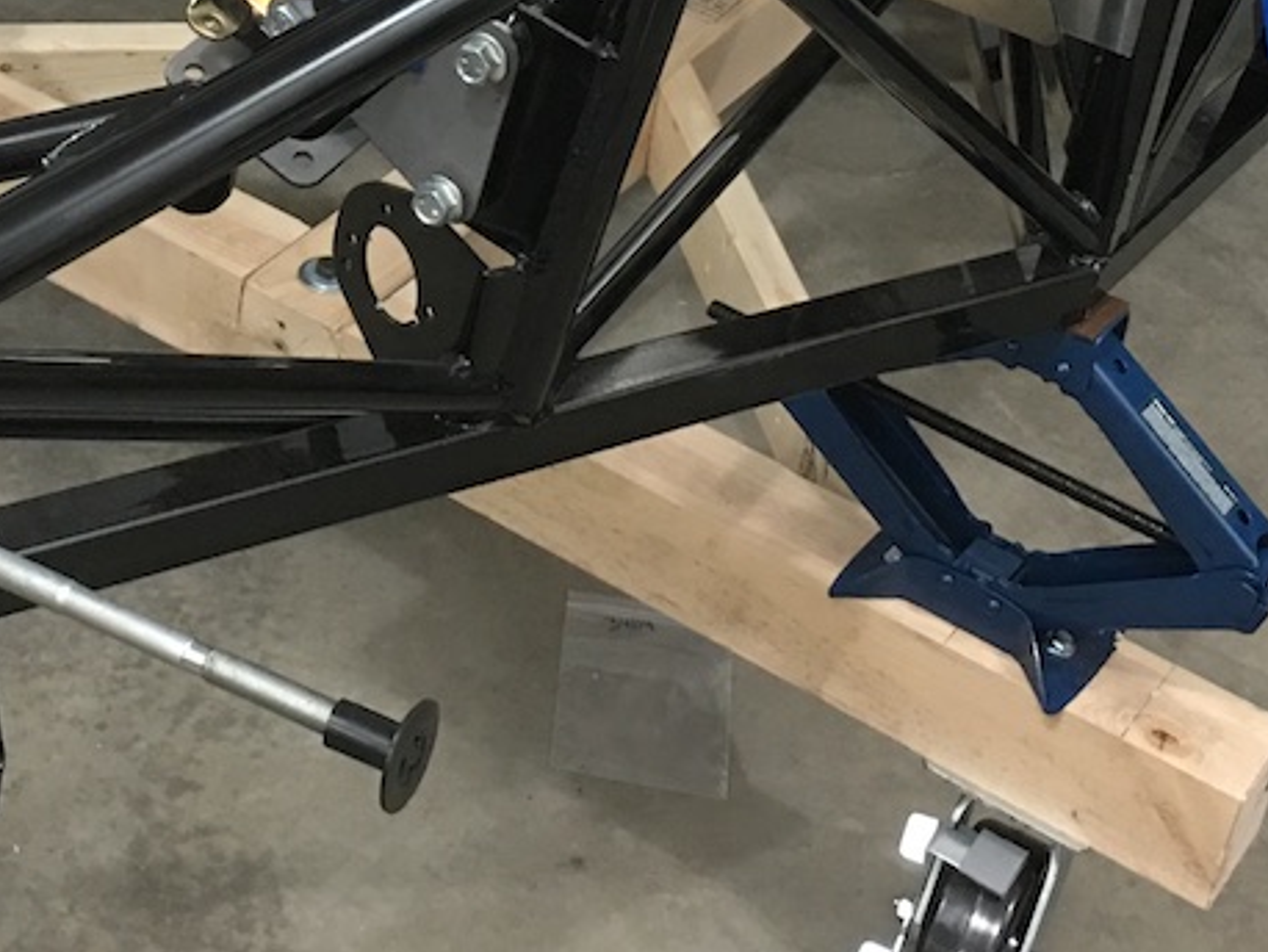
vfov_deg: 17.7
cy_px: -64
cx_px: 293
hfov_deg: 23.8
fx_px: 2969
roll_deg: -6.0
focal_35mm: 81
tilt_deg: -30.8
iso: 80
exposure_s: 1/15
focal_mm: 4.15
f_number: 2.2
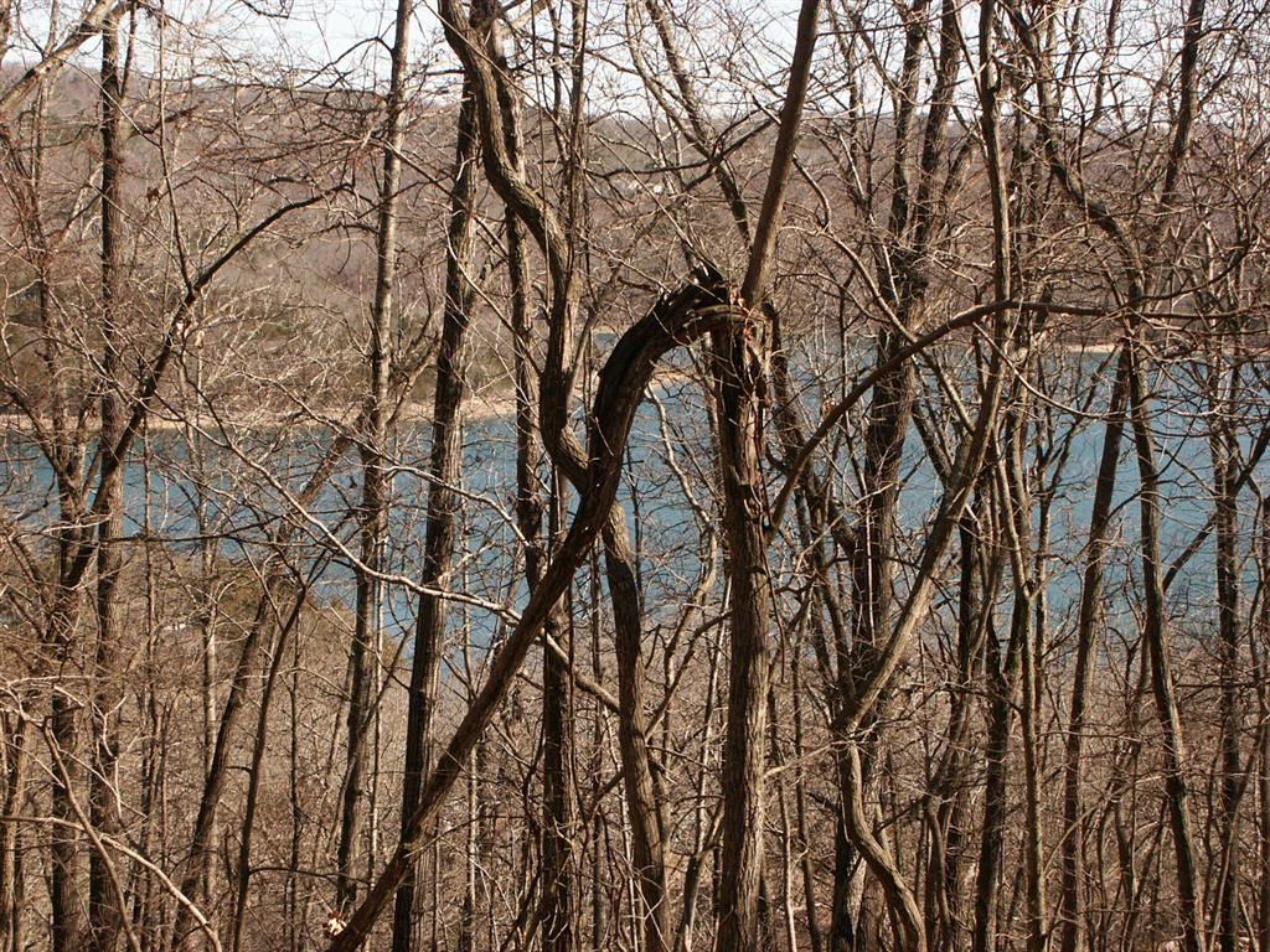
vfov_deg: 21.0
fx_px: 2568
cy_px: 476
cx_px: 635
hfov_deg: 27.8
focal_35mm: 70
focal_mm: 17.47
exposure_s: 1/350
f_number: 5.6
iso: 100
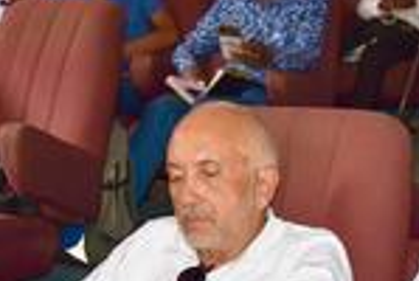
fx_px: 1417
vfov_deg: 11.2
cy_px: 266
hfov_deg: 16.5
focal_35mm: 122
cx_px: 399
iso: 250
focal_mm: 27
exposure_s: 1/60
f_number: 3.5
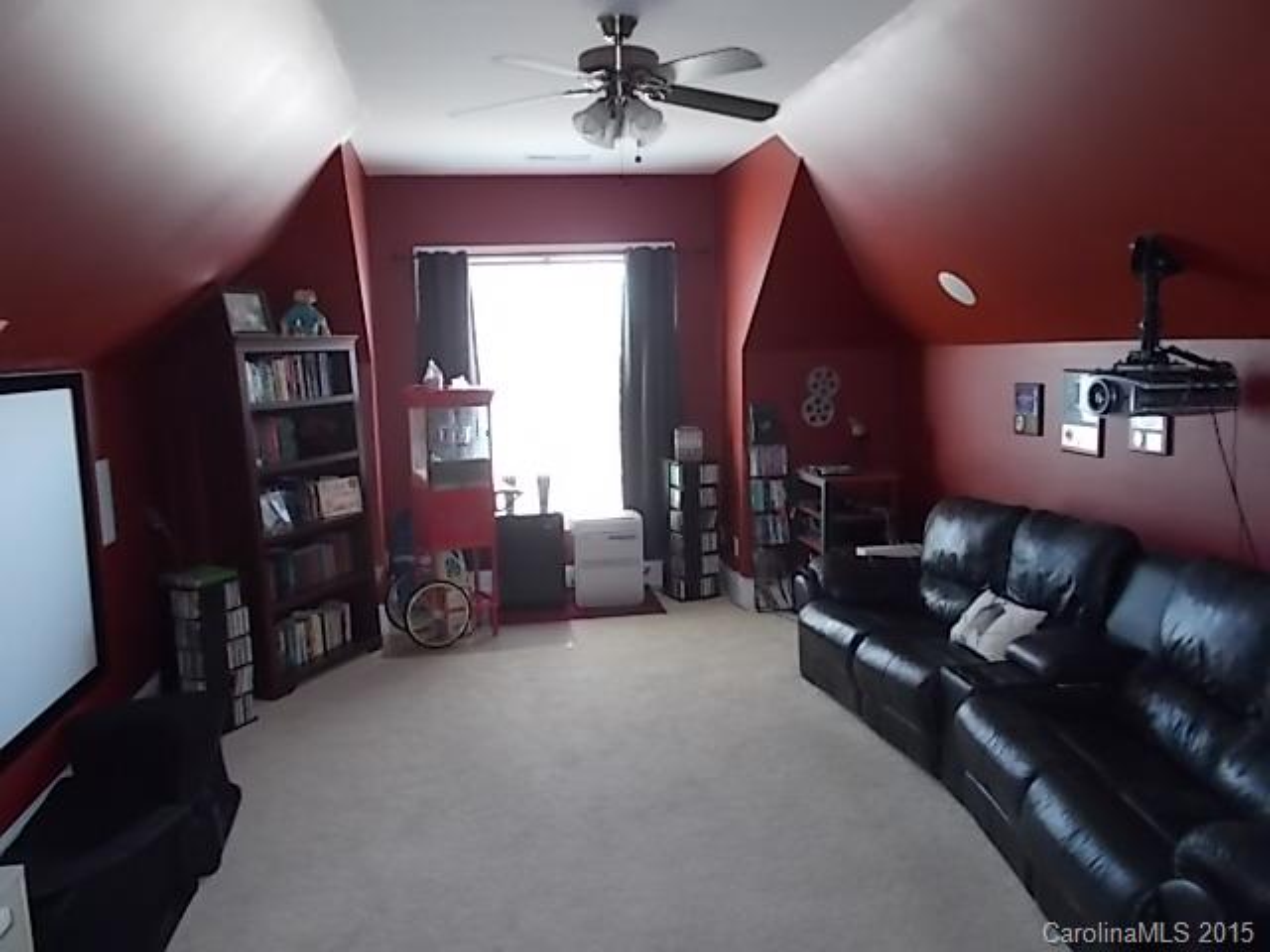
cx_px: 635
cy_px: 476
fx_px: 954
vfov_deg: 53.1
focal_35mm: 26
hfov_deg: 67.3
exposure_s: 1/25
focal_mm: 4.6
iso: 250
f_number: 3.2
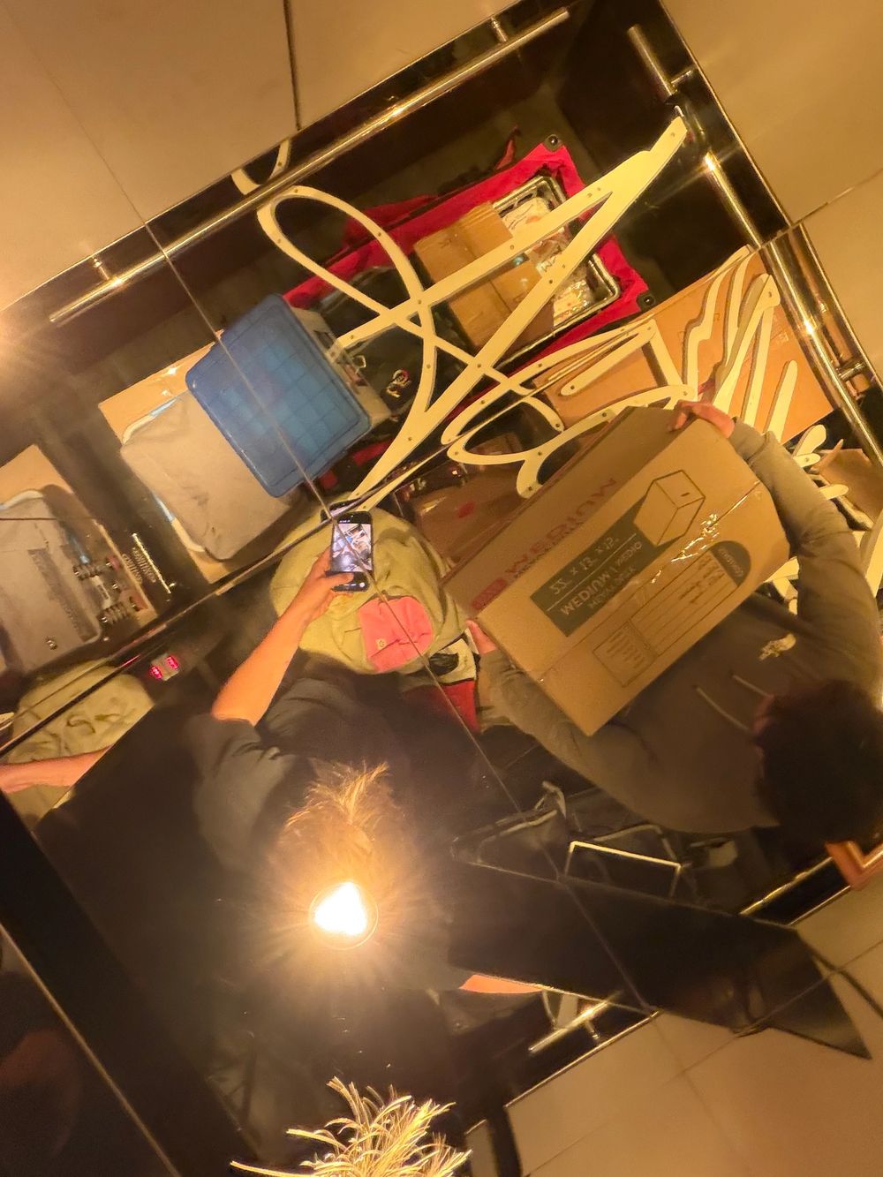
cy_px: 588
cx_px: 442
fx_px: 1020
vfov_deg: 60.0
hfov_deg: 46.8
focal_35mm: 30
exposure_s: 1/30
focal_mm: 2.71
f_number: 1.9
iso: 640
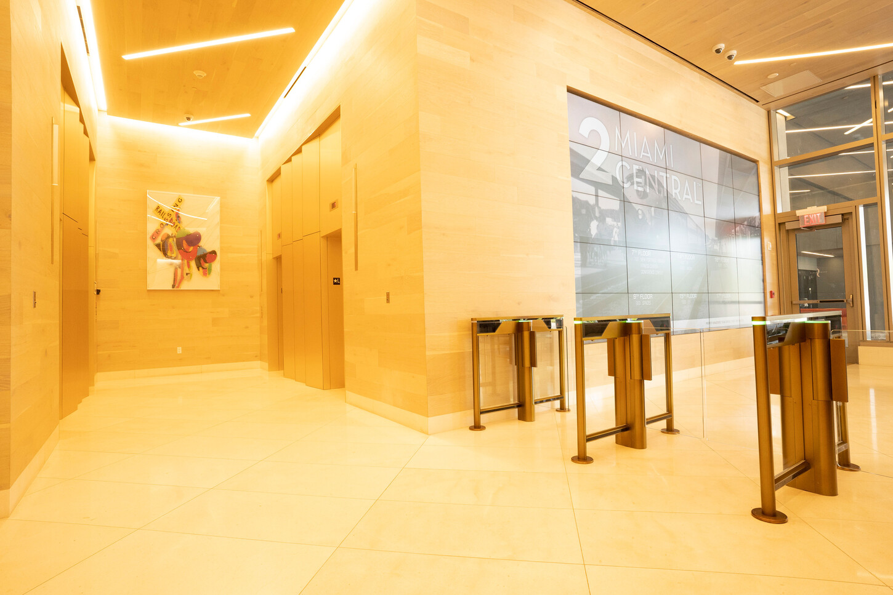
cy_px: 298
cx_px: 446
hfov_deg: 90.0
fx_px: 447
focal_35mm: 18
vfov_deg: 67.4
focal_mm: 18
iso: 2000
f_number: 9
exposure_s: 1/30
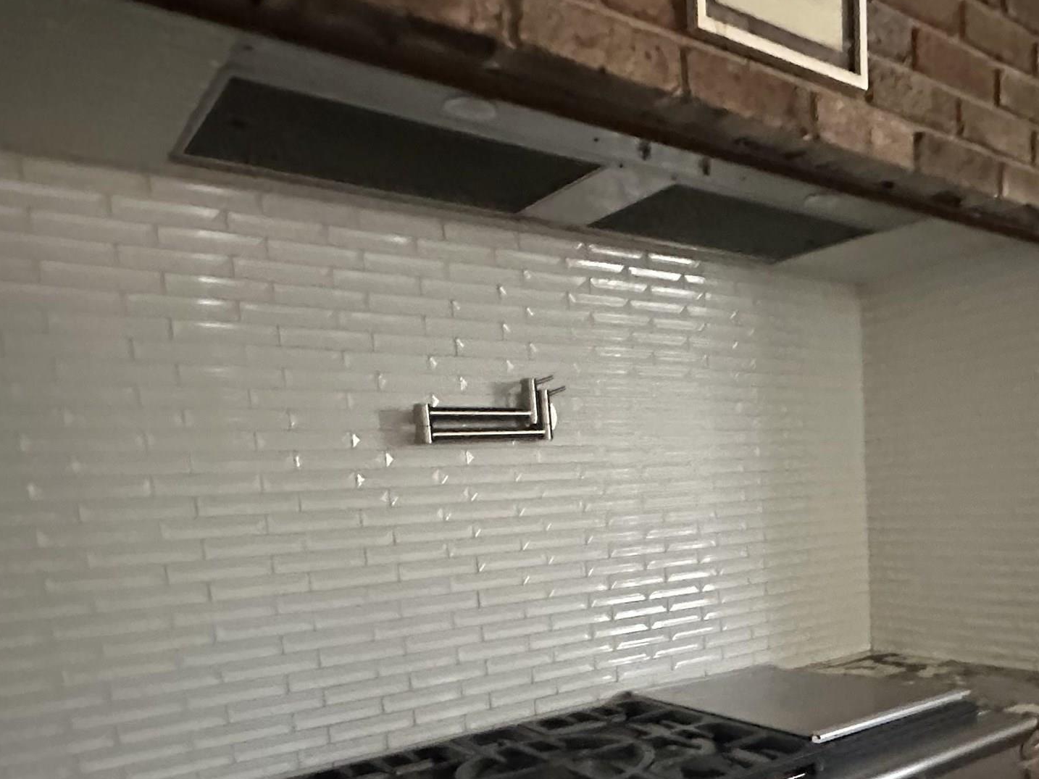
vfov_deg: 44.1
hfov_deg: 57.8
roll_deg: +5.6
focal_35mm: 30
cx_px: 739
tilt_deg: -8.4
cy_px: 642
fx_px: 900
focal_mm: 2.22
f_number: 2.2
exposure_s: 1/30
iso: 1250
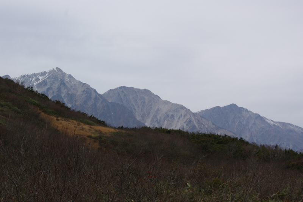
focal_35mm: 60
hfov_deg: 33.4
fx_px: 505
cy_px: 101
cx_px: 152
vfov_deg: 22.6
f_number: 10
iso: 100
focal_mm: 40
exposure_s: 1/100
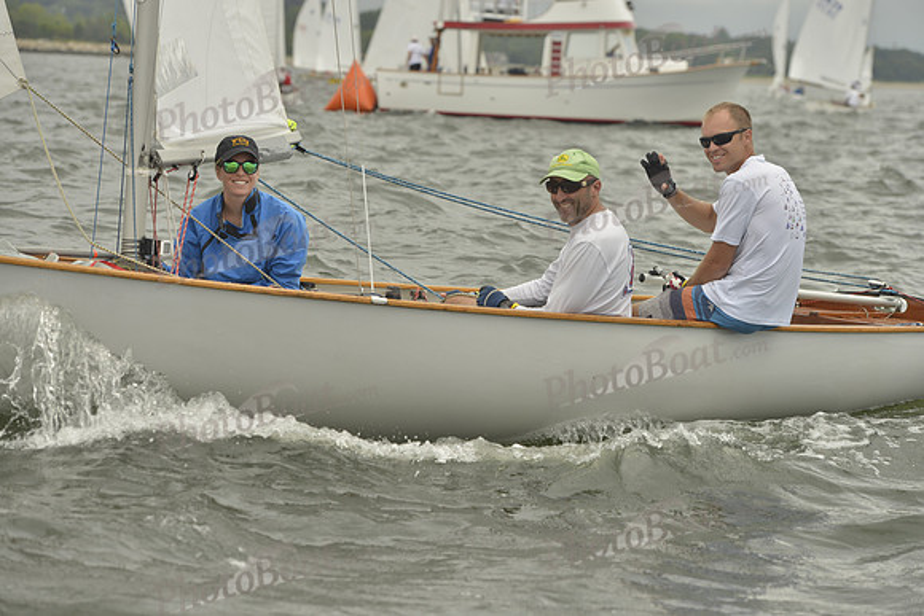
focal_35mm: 116
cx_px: 462
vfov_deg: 11.8
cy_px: 308
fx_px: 2978
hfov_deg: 17.6
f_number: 5.6
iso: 200
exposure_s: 1/1250
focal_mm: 116
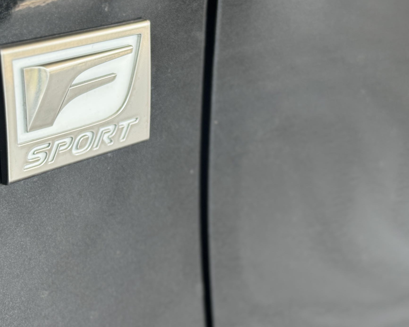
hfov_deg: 24.1
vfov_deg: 19.6
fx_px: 944
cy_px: 136
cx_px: 91
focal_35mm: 78
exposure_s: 1/92
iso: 100
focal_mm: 6.76
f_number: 1.78
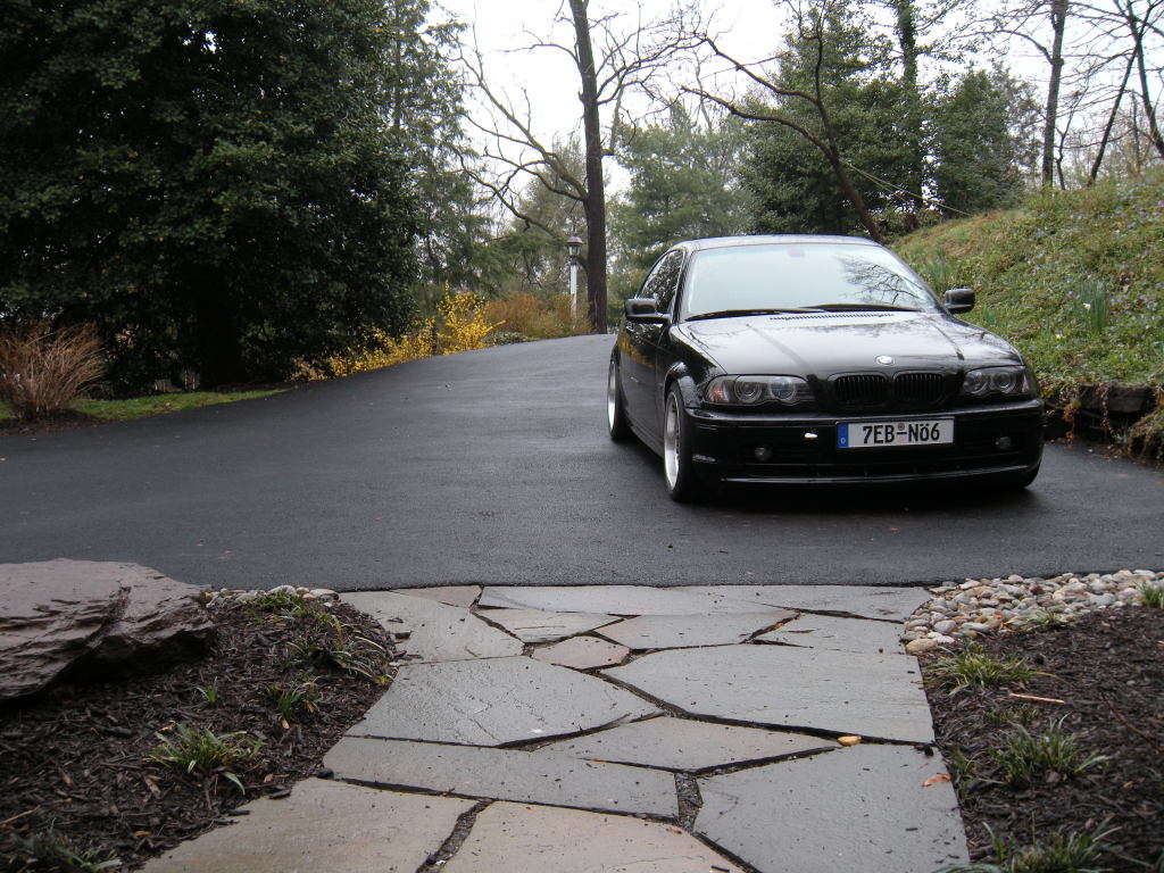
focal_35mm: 44
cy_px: 436
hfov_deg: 42.9
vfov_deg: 32.9
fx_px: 1480
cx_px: 582
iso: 78
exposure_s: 1/54.6
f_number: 4
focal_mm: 7.4
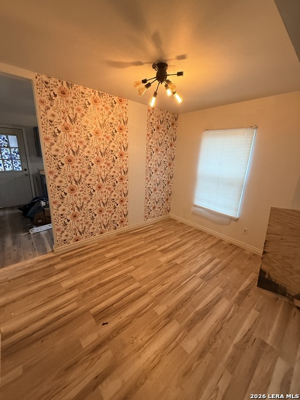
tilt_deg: -14.7
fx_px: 162
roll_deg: -4.1
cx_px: 150
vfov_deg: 102.1
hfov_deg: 85.7
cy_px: 200
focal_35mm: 14
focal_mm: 2.22
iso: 320
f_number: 2.2
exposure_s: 1/60
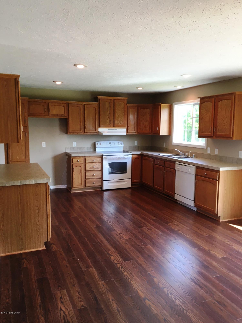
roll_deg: -0.5
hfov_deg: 48.2
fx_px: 270
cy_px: 162
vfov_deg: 61.7
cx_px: 121
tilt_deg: -5.9
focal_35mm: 29
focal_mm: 4.15
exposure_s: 1/30
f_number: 2.2
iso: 25
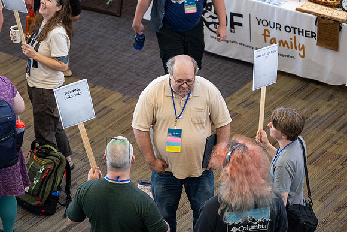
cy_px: 116
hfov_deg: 17.6
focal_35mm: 116
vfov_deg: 11.8
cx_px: 174
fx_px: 1118
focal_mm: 77.3
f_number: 2.8
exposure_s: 1/110
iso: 2000
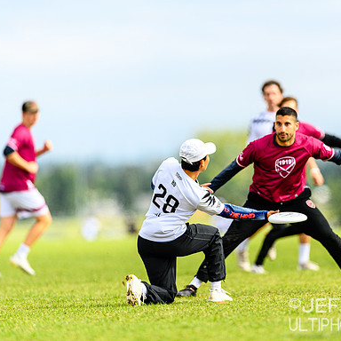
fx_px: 5717
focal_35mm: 513
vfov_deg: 3.4
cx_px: 230
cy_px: 170
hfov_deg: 3.4
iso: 100
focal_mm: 400
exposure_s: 1/1250
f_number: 3.2
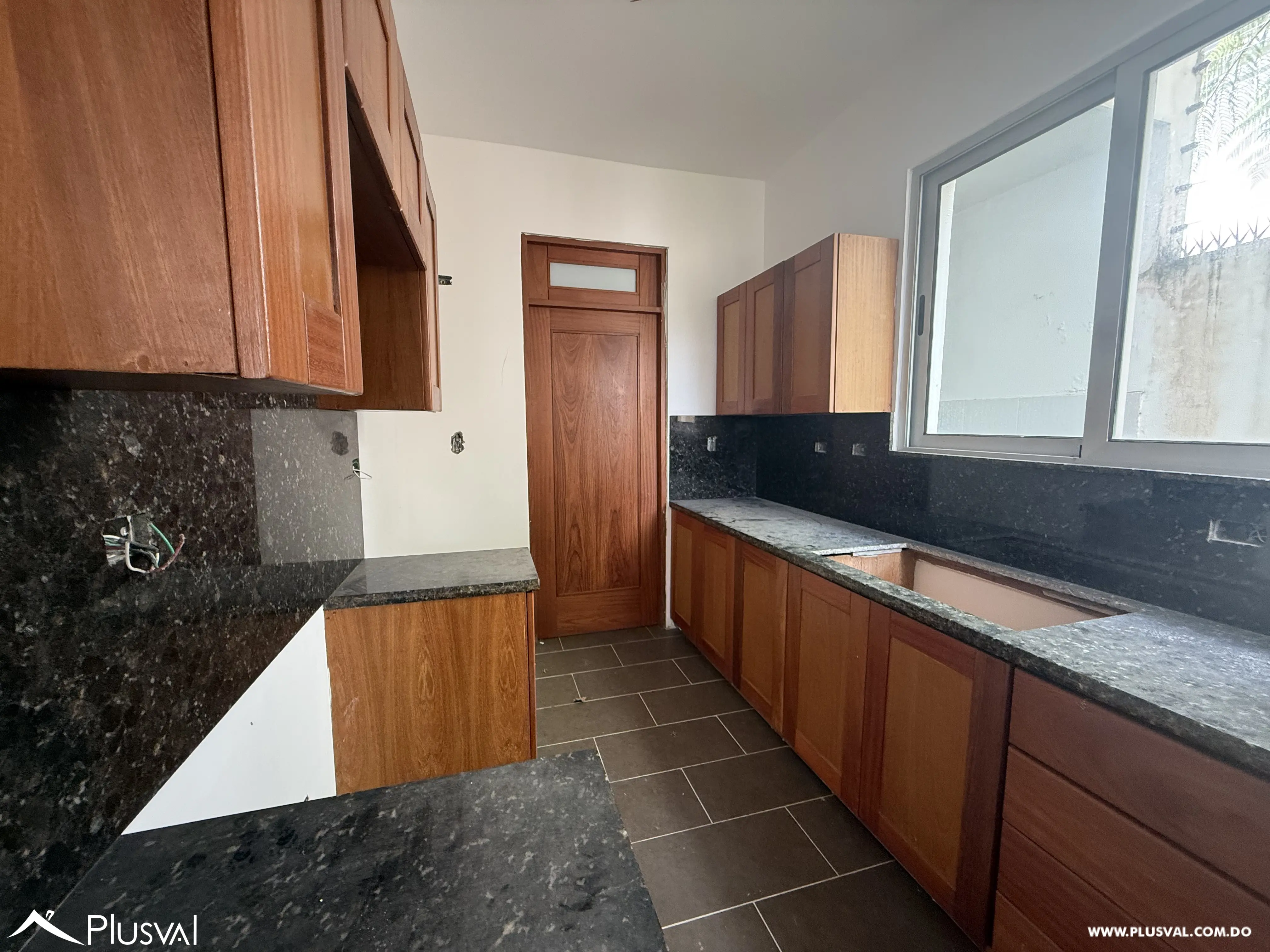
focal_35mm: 14
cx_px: 635
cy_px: 476
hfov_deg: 102.1
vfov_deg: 85.7
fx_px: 514
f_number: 2.2
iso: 200
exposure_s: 1/99
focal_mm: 2.22
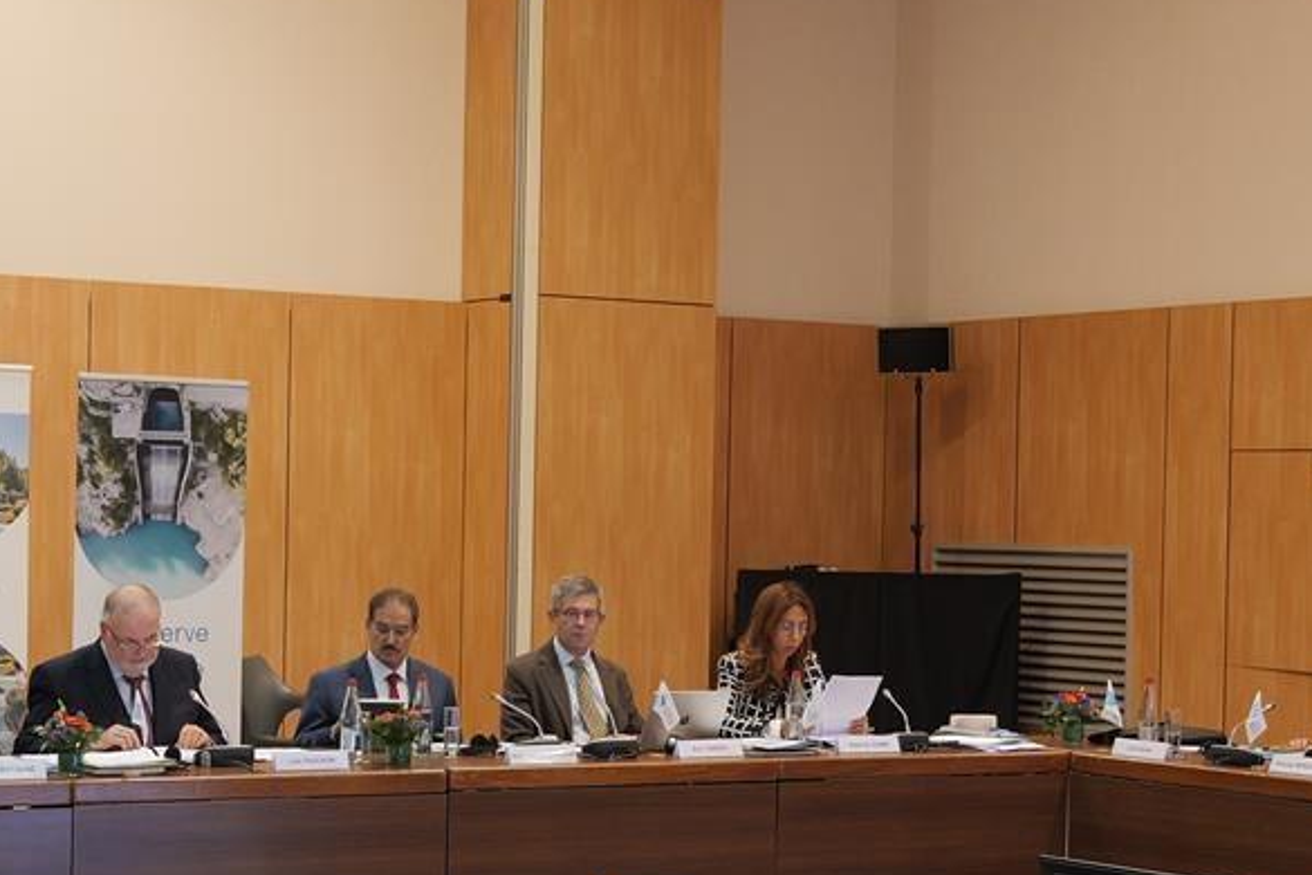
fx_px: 2988
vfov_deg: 16.6
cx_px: 408
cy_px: 590
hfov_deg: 24.6
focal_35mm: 82
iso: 2000
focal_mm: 30
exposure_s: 1/125
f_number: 2.8
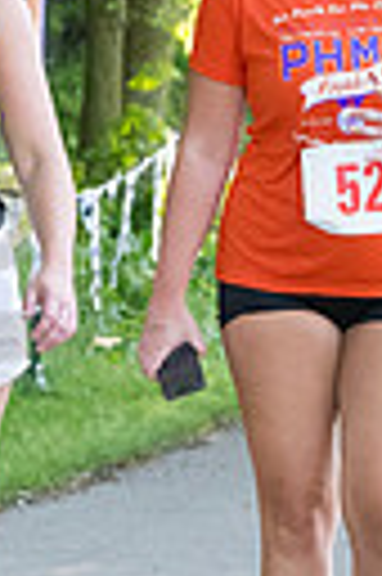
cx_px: -74
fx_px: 7947
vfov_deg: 4.1
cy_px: 266
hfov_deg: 2.8
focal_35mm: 498
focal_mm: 95
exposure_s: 1/1250
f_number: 5.6
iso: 3200
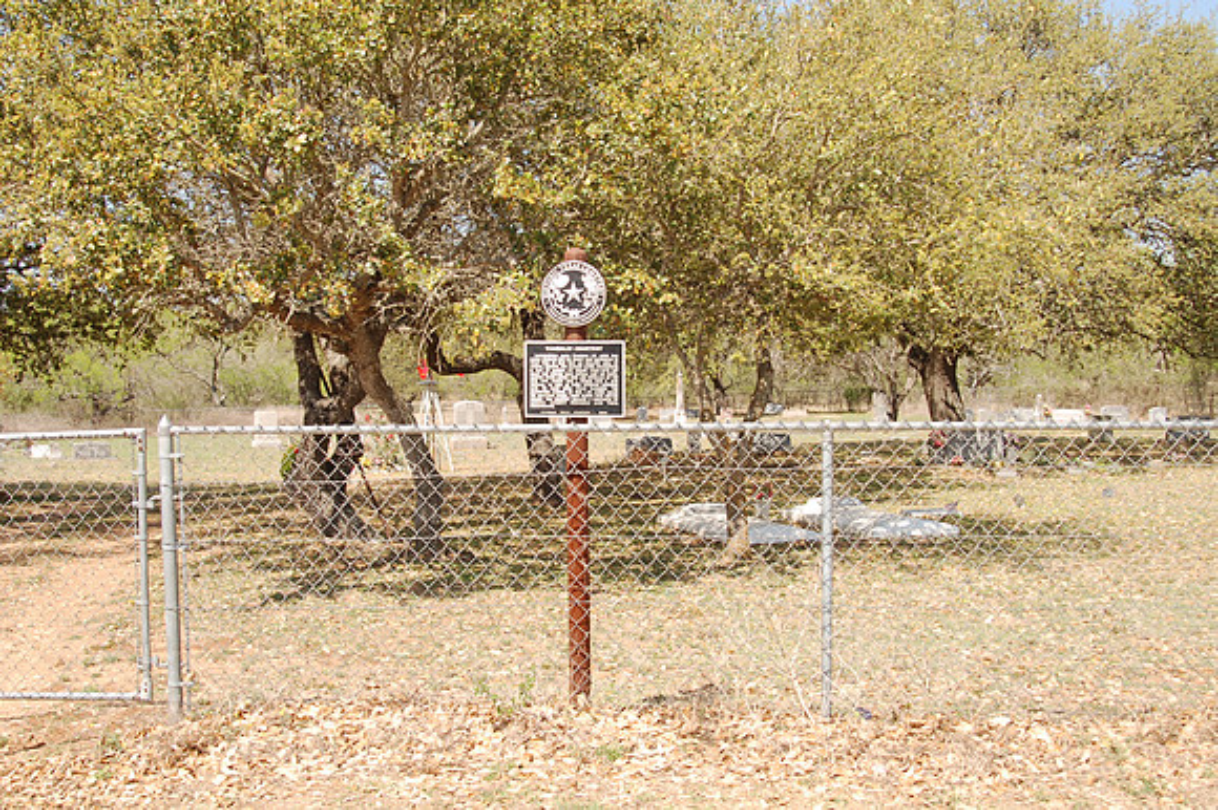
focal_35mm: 42
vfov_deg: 31.9
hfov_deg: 46.4
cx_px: 609
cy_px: 405
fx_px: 1420
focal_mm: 28
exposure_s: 1/160
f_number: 10
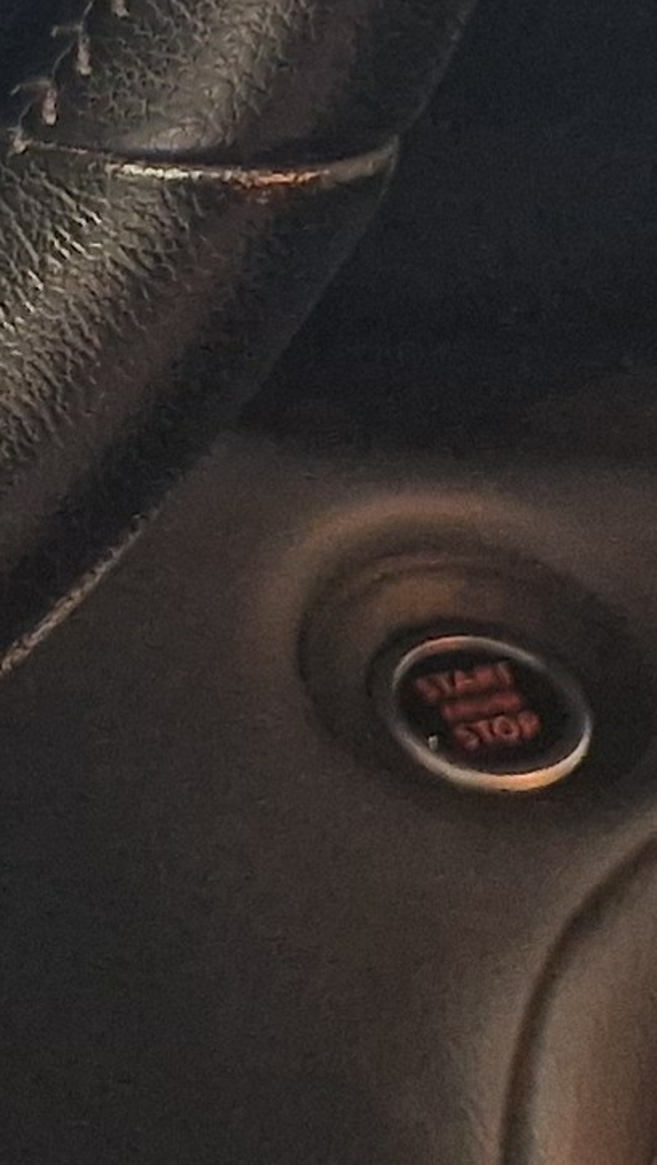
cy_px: -830
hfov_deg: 7.4
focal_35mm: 138
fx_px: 4269
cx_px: -1502
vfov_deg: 14.1
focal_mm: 5.4
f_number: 1.8
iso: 200
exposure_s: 1/180
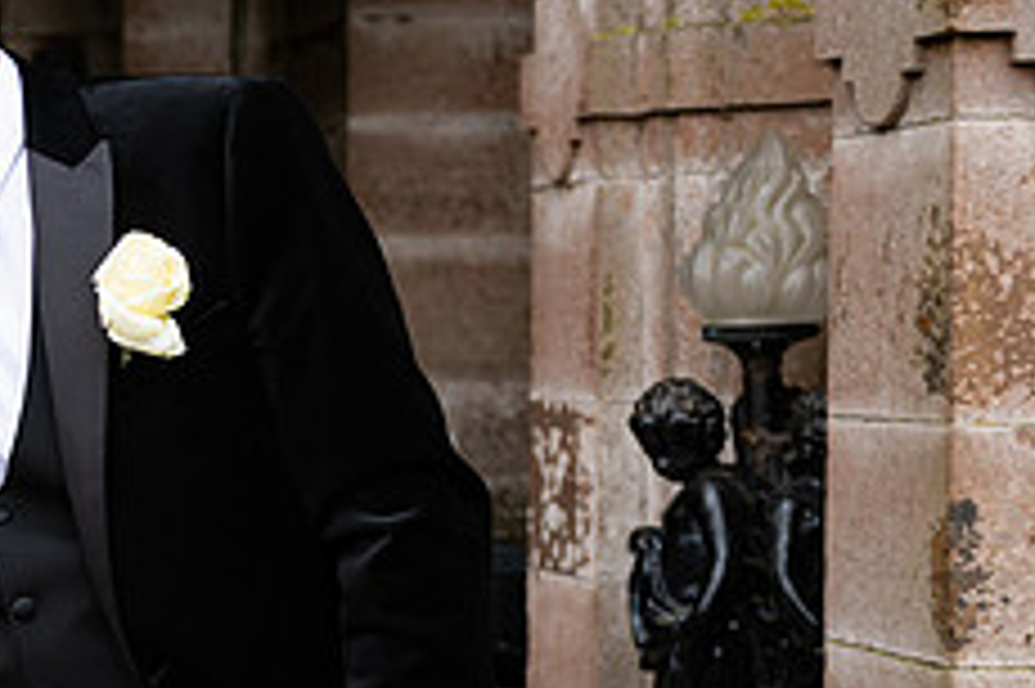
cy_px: 389
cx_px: -248
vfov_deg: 14.2
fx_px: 2758
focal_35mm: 96
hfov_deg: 19.8
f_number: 3.5
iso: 200
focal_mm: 38
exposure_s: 1/160
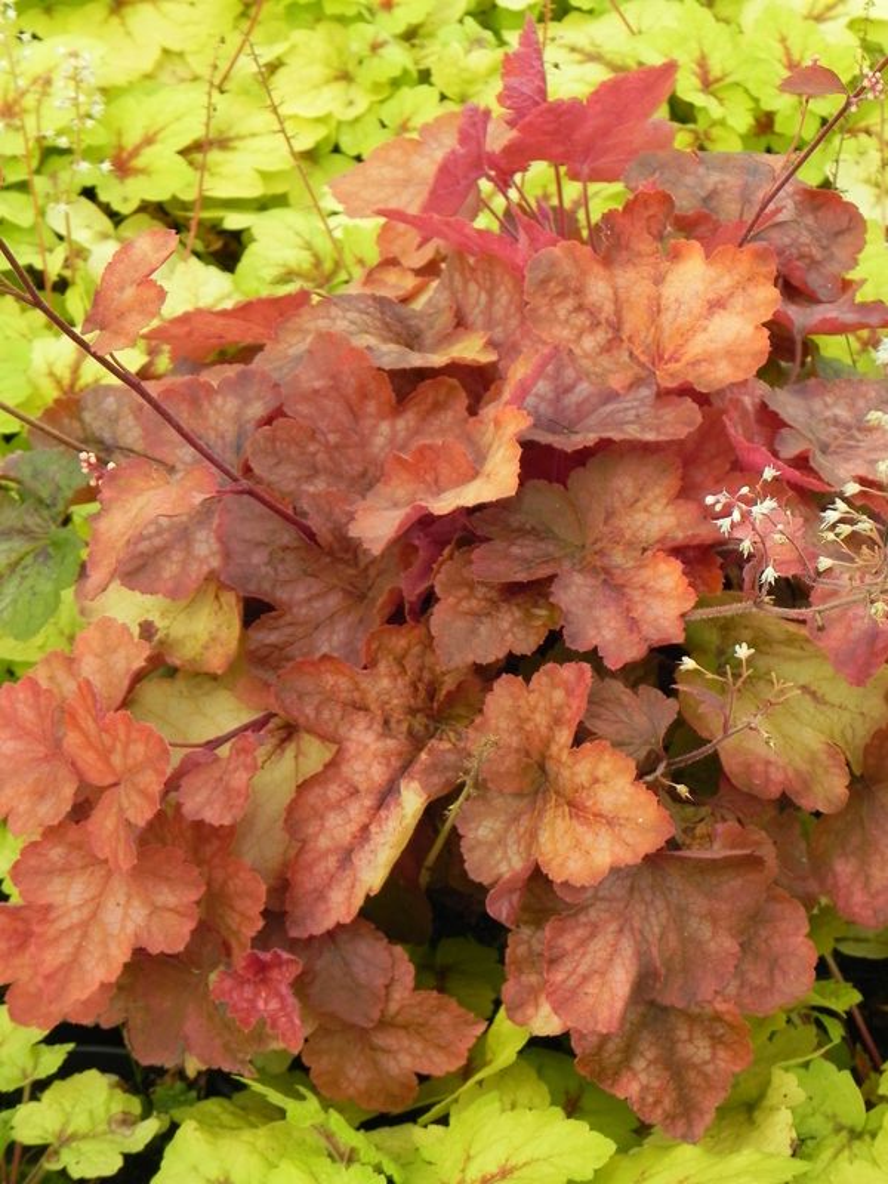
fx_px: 4925
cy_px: 592
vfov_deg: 13.7
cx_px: 444
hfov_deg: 10.3
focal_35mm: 144
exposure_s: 1/250
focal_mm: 25.7
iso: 160
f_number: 5
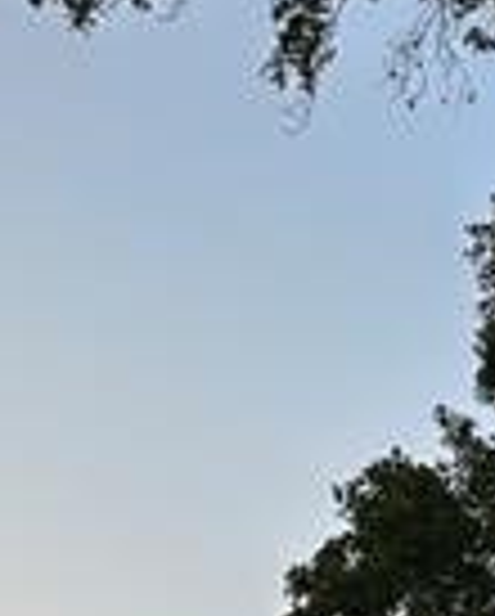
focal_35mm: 131
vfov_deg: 14.2
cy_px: 751
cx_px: 634
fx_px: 2394
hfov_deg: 11.5
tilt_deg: +16.0
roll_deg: +1.6
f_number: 1.78
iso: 80
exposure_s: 1/1339
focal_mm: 6.86
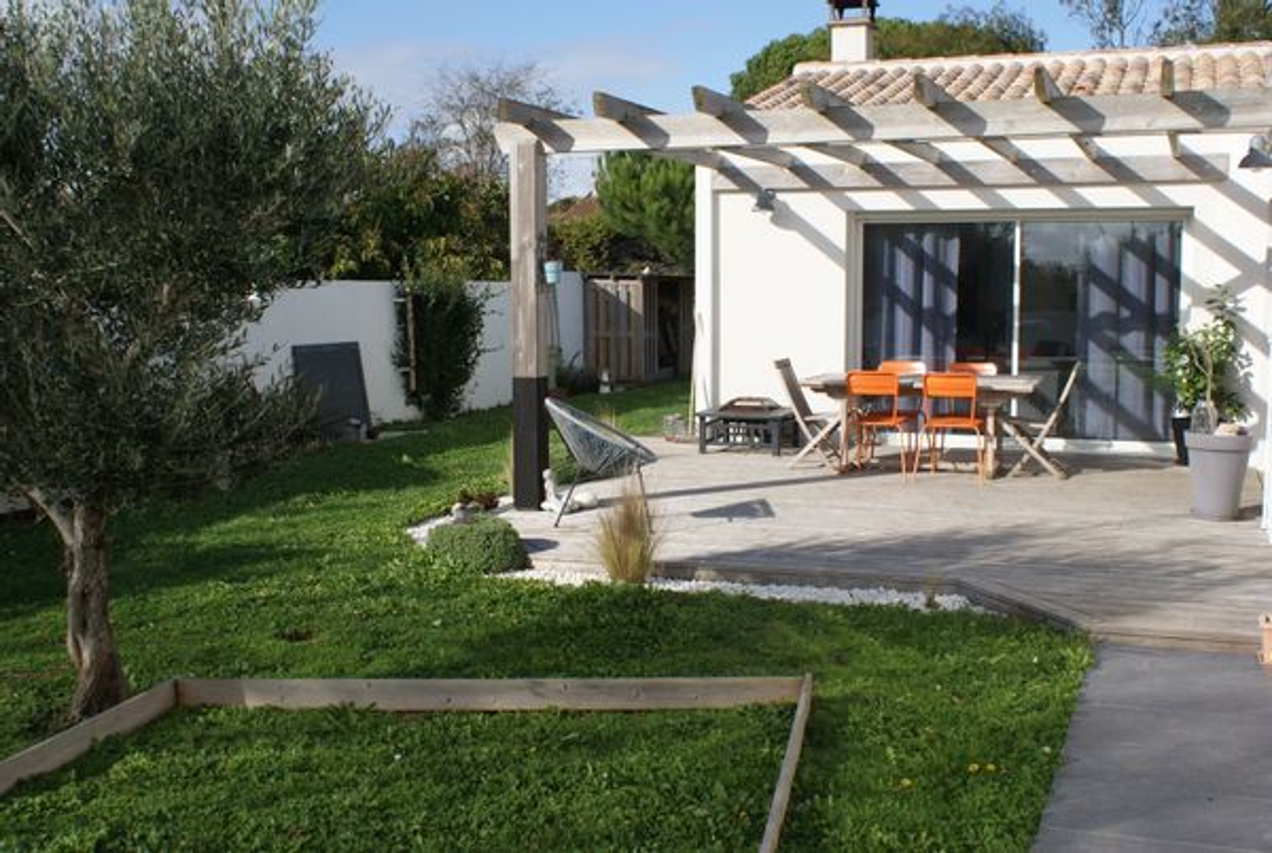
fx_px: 1380
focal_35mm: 39
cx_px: 636
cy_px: 426
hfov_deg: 49.5
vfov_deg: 34.3
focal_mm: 26
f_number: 11
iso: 100
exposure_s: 1/160
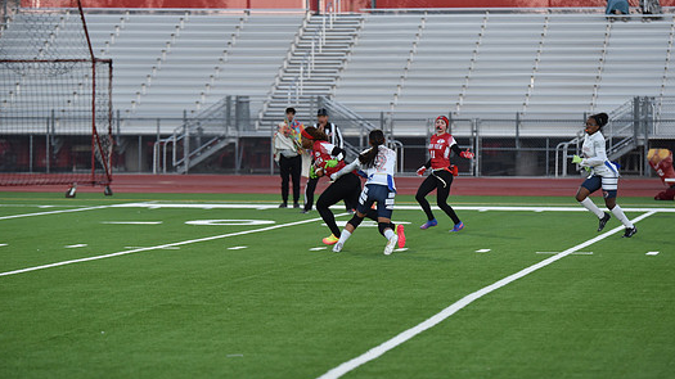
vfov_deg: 7.5
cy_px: 169
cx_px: 348
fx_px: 2899
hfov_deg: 13.3
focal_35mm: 162
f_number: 2.8
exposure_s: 1/500
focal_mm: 140
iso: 560
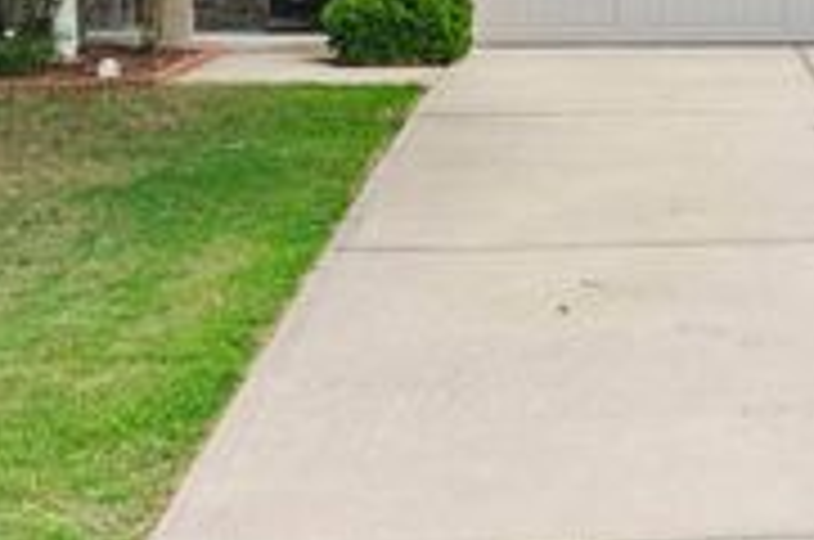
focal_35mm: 83
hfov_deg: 24.4
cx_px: 535
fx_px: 1873
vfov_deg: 15.5
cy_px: -200
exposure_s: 1/30
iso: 200
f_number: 8
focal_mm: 20
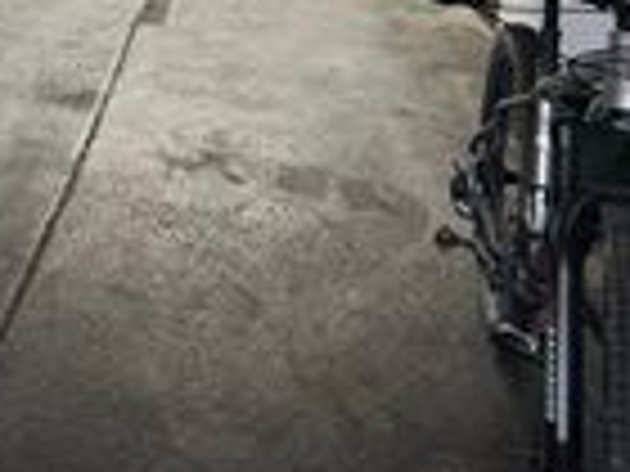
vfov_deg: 28.5
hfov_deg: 31.5
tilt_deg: -3.6
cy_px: -162
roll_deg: +1.1
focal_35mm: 40
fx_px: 728
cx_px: -248
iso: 320
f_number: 2.2
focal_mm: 2.22
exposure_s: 1/63
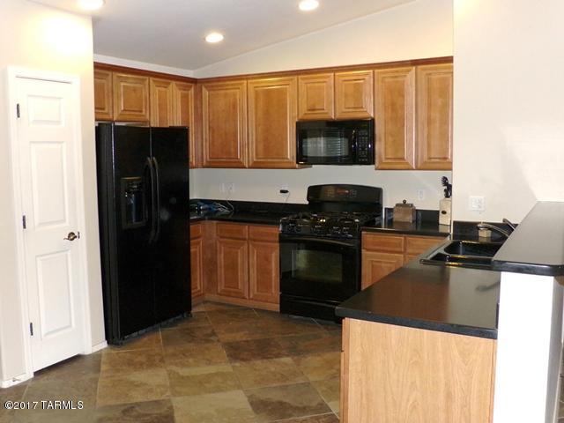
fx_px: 538
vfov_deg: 42.9
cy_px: 212
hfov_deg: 55.4
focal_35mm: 33
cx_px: 282
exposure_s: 1/34
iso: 500
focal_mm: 5.9
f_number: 3.4
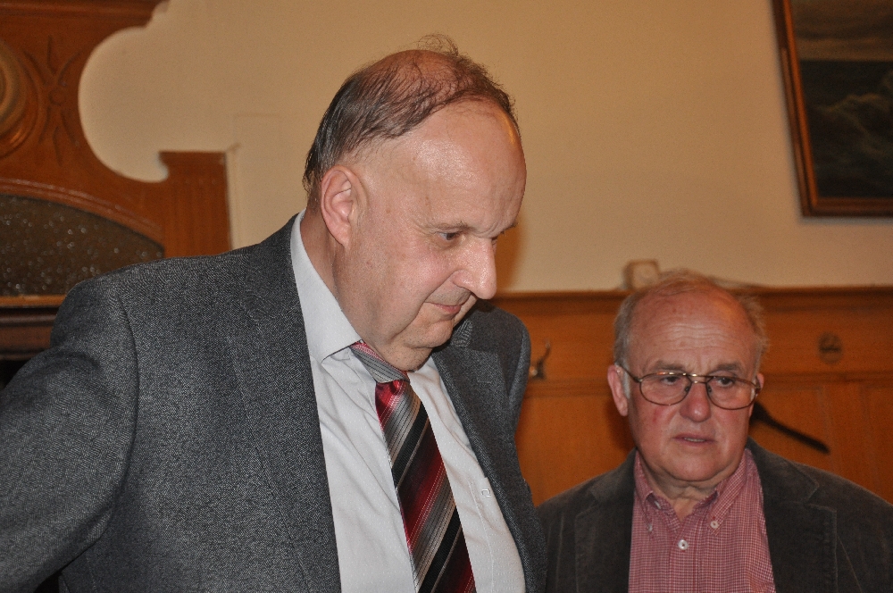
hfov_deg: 29.9
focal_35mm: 68
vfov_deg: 20.1
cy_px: 296
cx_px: 446
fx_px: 1672
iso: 800
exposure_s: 1/60
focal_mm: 45
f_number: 4.8
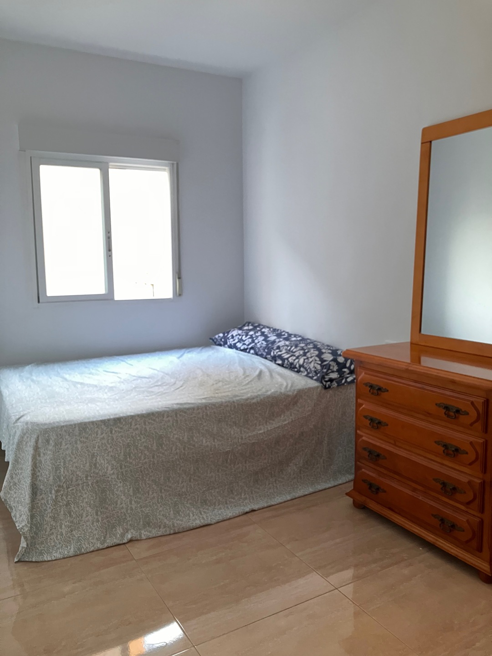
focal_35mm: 28
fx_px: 531
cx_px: 246
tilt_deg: -7.0
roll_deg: -0.1
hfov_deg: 49.7
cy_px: 328
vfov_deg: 63.4
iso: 640
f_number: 1.8
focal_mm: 3.99
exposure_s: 1/30
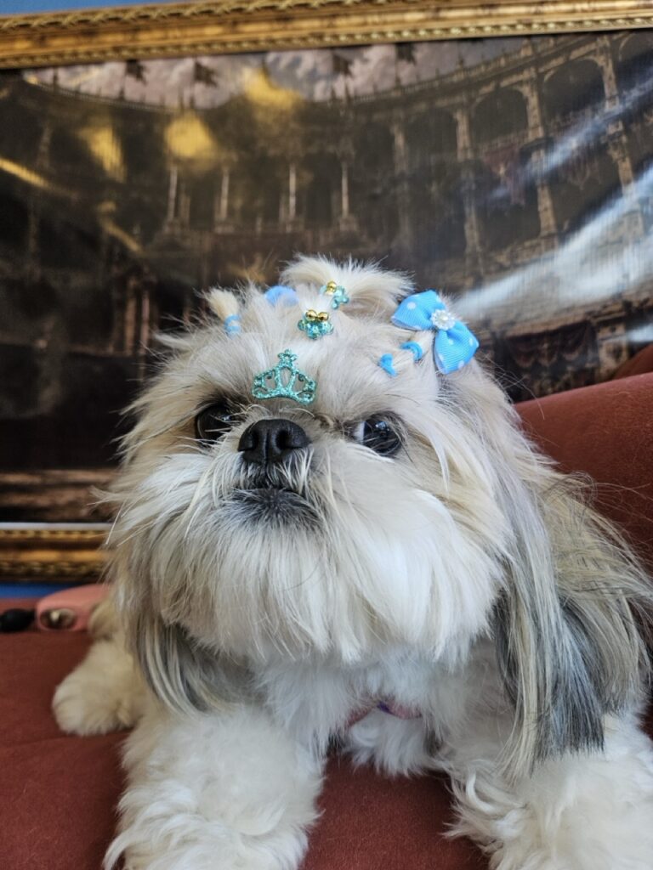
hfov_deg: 58.9
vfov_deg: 73.9
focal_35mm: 23
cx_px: 326
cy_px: 435
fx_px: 578
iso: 80
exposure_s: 1/149
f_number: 1.8
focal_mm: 5.4
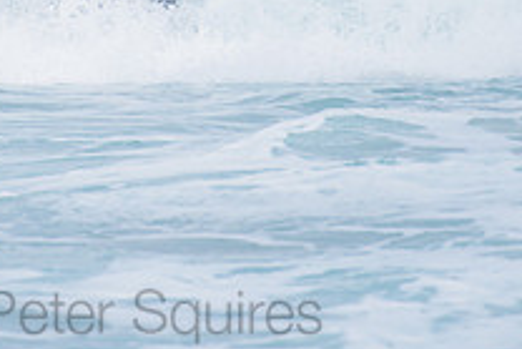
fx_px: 20183
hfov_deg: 1.5
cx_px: 128
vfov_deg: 1.0
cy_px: -104
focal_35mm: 1391
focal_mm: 500
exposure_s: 1/2000
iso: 320
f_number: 5.6
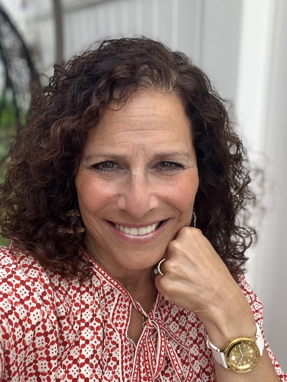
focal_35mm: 39
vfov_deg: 47.8
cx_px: 134
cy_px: 202
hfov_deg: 36.8
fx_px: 431
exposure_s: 1/311
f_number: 2.2
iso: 32
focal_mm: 2.71
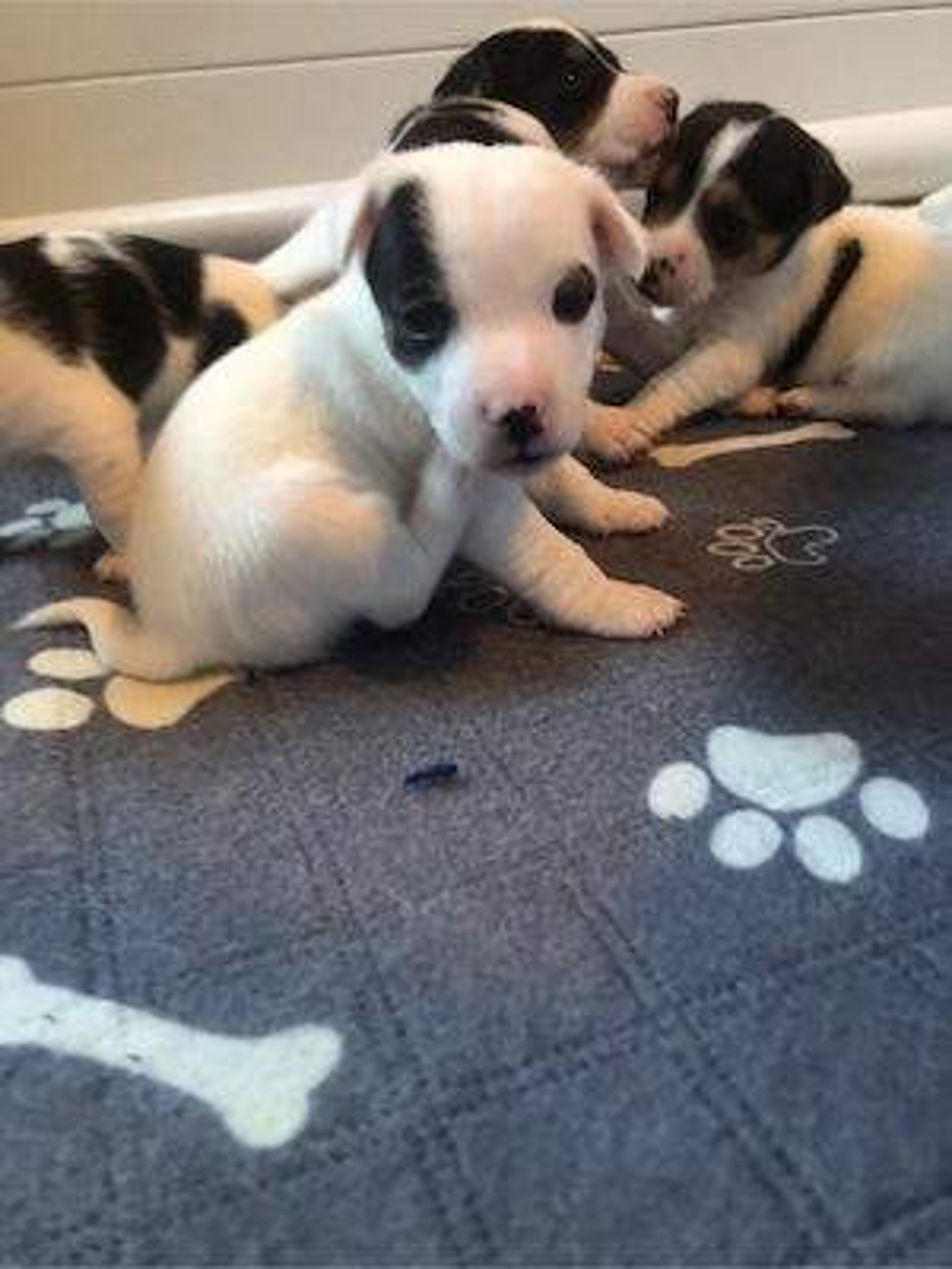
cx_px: 476
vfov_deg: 63.4
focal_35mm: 28
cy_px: 634
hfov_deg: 49.7
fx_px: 1027
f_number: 1.8
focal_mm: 3.99
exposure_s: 1/15
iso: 100
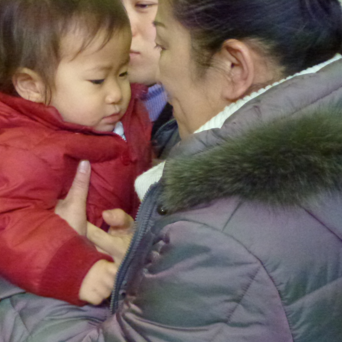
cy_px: 152
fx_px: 1073
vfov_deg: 18.1
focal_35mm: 96
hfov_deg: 18.0
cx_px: 102
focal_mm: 10.9
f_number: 4.5
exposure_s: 1/100
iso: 1600
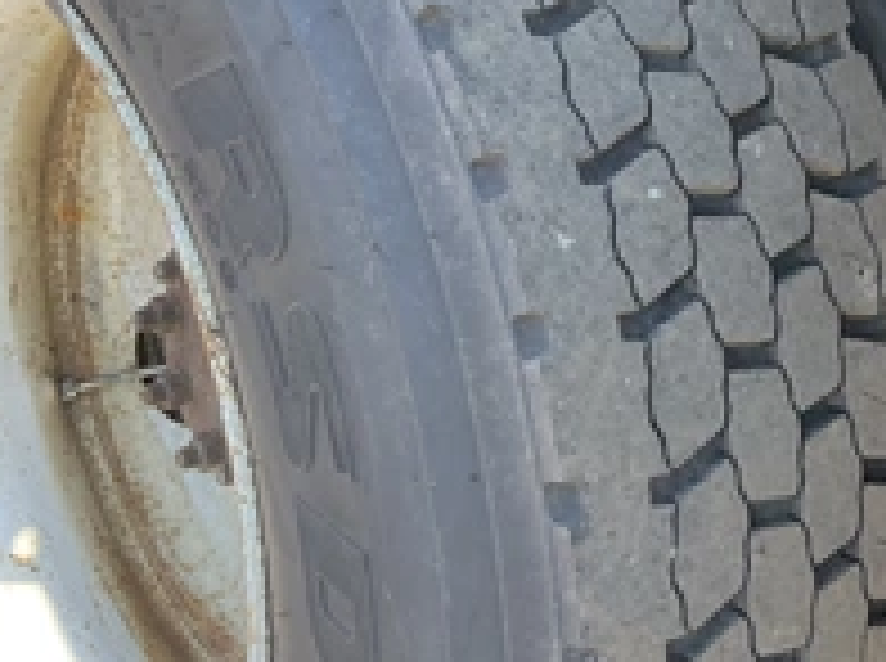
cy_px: 230
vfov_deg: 24.6
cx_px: 652
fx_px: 1507
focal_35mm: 59
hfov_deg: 32.2
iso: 32
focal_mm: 3
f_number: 1.8
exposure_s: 1/172
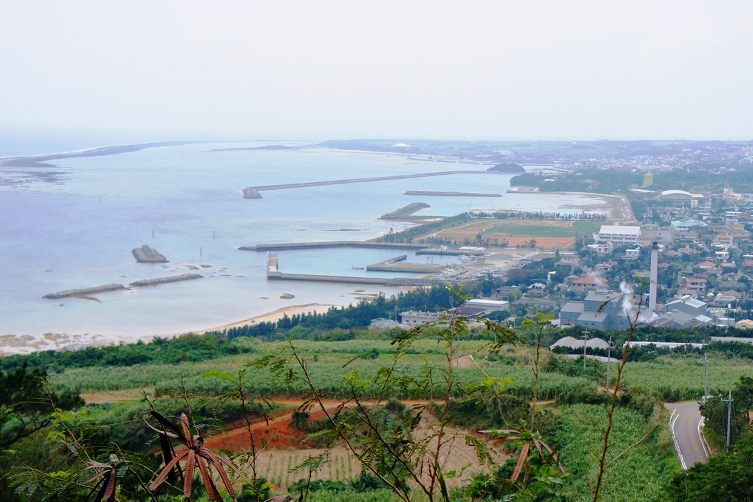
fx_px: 1311
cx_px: 427
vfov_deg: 21.6
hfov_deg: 32.0
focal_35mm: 63
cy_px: 312
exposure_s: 1/320
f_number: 6.3
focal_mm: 31
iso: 200
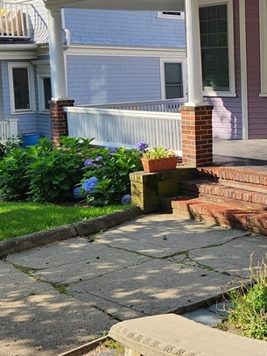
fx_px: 596
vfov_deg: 33.1
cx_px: 280
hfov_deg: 23.9
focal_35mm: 58
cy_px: 139
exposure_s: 1/902
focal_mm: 5.4
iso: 20
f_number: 1.8
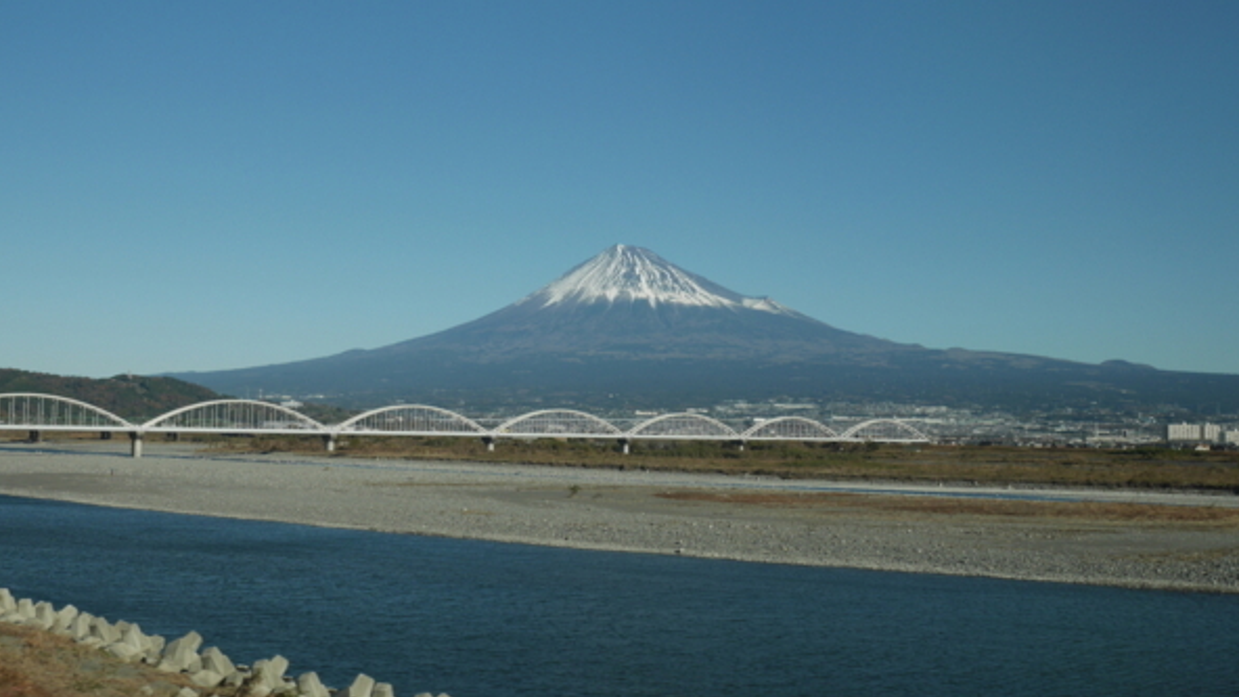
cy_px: 353
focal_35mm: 42
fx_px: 1380
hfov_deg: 48.4
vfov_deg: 28.3
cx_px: 617
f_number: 8
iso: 200
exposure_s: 1/320
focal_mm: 19
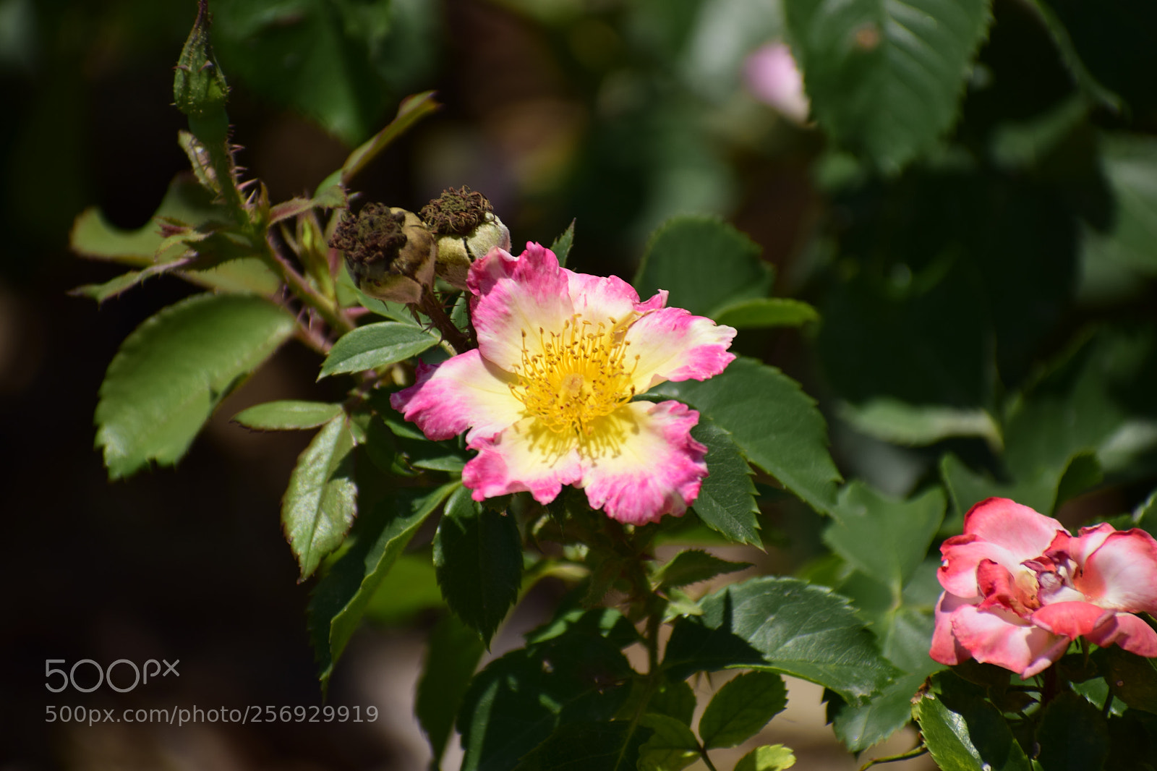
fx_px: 14459
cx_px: 578
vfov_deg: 3.1
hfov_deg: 4.6
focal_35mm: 450
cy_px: 386
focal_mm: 300
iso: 100
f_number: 6.3
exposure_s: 1/800
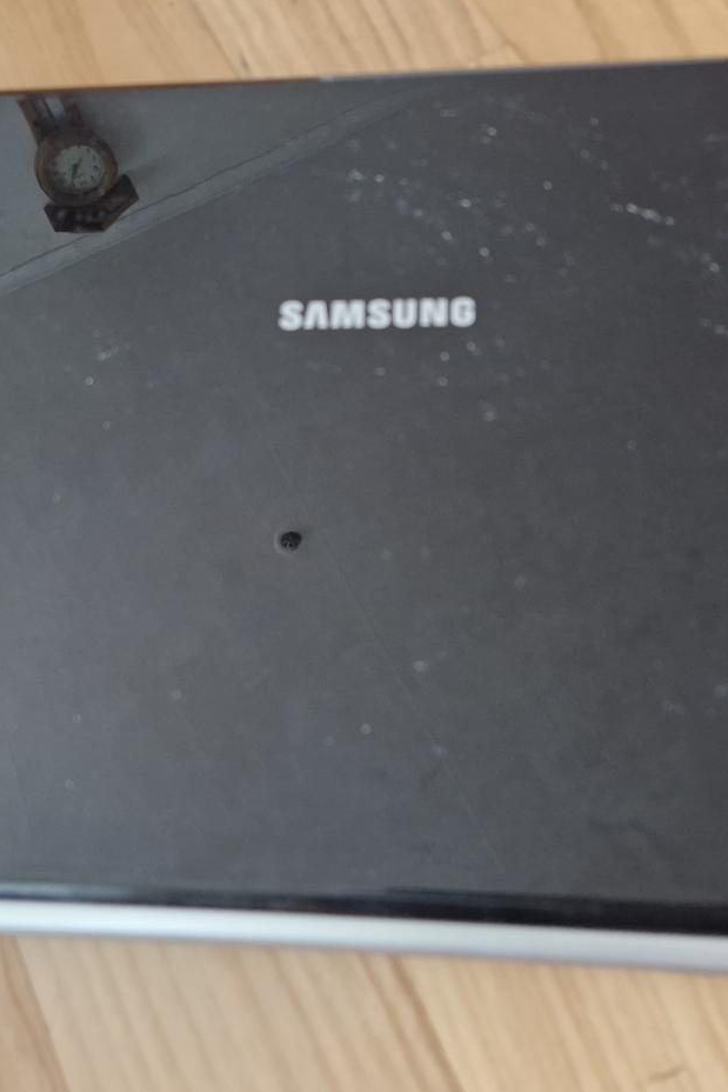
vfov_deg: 57.2
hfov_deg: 40.0
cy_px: 534
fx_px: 1001
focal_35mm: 33
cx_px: 336
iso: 800
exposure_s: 1/120
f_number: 1.8
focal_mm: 5.54
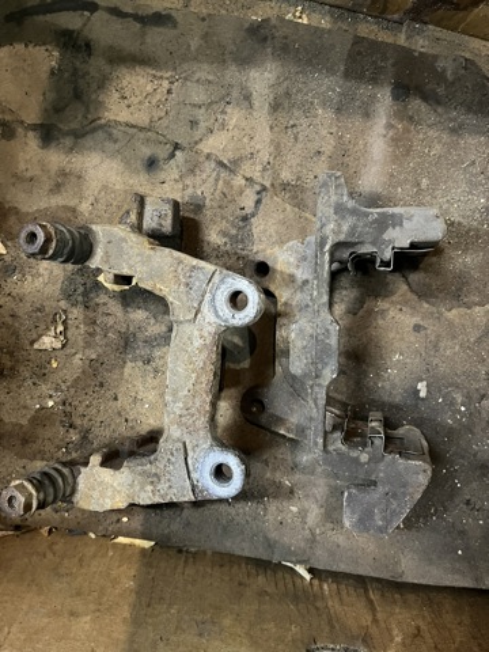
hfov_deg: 53.1
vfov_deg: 67.3
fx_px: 490
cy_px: 326
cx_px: 244
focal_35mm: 26
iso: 500
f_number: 1.6
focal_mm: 5.1
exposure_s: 1/25
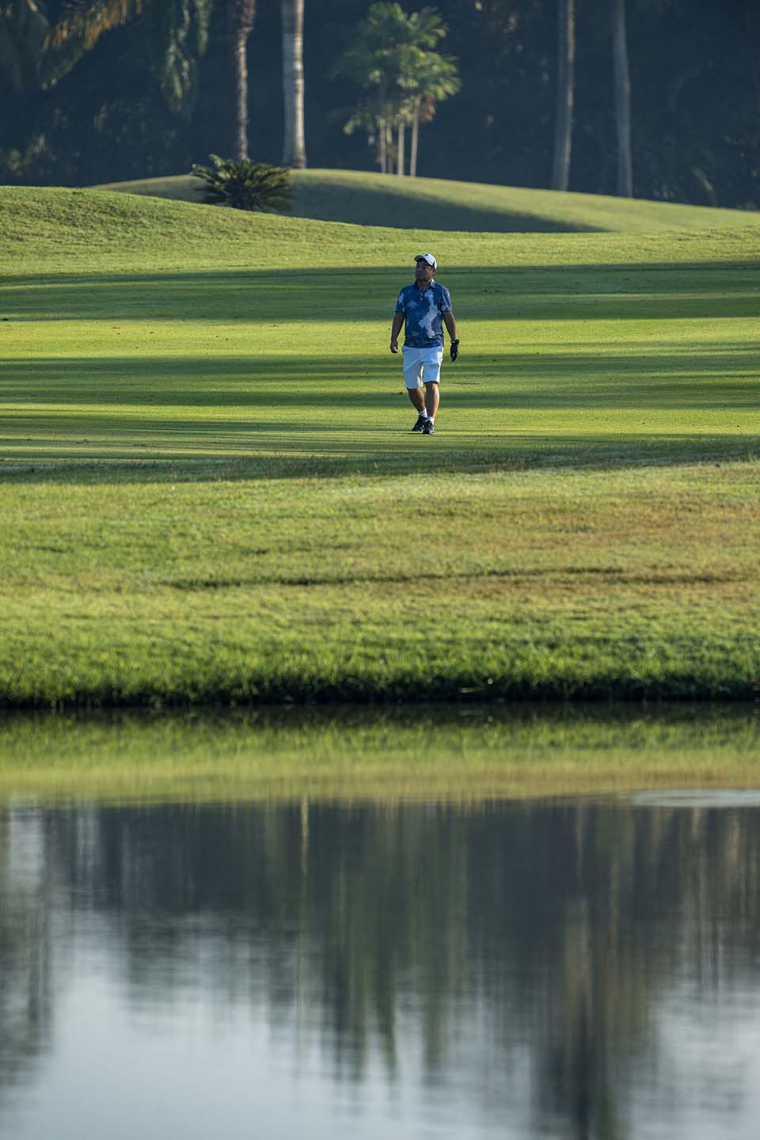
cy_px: 570
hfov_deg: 3.4
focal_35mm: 400
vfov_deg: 5.2
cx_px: 380
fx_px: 12666
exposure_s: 1/800
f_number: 4.5
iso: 160
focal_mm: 400
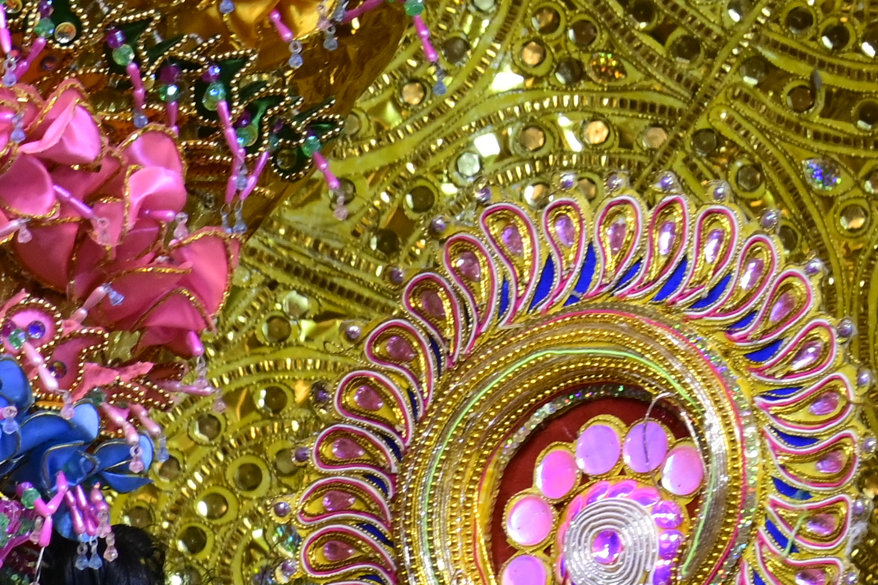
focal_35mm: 1413
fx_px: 34455
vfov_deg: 1.0
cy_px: 1034
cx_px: -495
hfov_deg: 1.5
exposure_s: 1/80
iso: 400
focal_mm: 250
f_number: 6.3
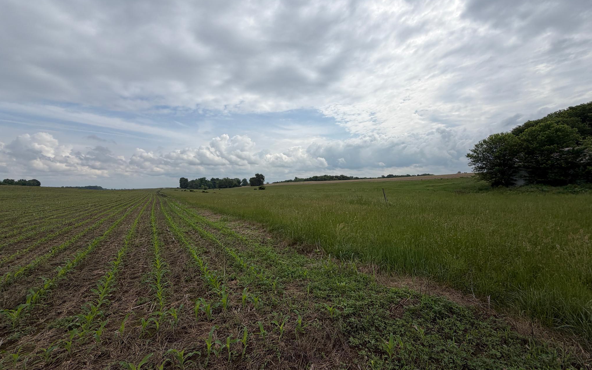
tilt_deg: +2.3
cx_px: 298
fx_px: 242
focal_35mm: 15
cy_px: 174
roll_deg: +1.4
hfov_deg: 101.5
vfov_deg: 74.7
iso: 20
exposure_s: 1/1848
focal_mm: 2.22
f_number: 2.2
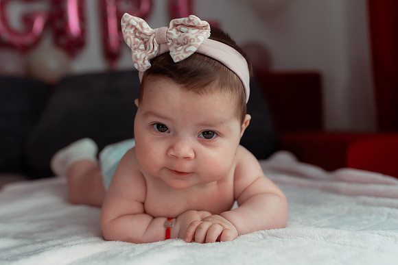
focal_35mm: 36
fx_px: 396
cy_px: 132
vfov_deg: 37.1
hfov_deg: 53.4
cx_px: 202
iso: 800
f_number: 3.2
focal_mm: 35
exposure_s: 1/250
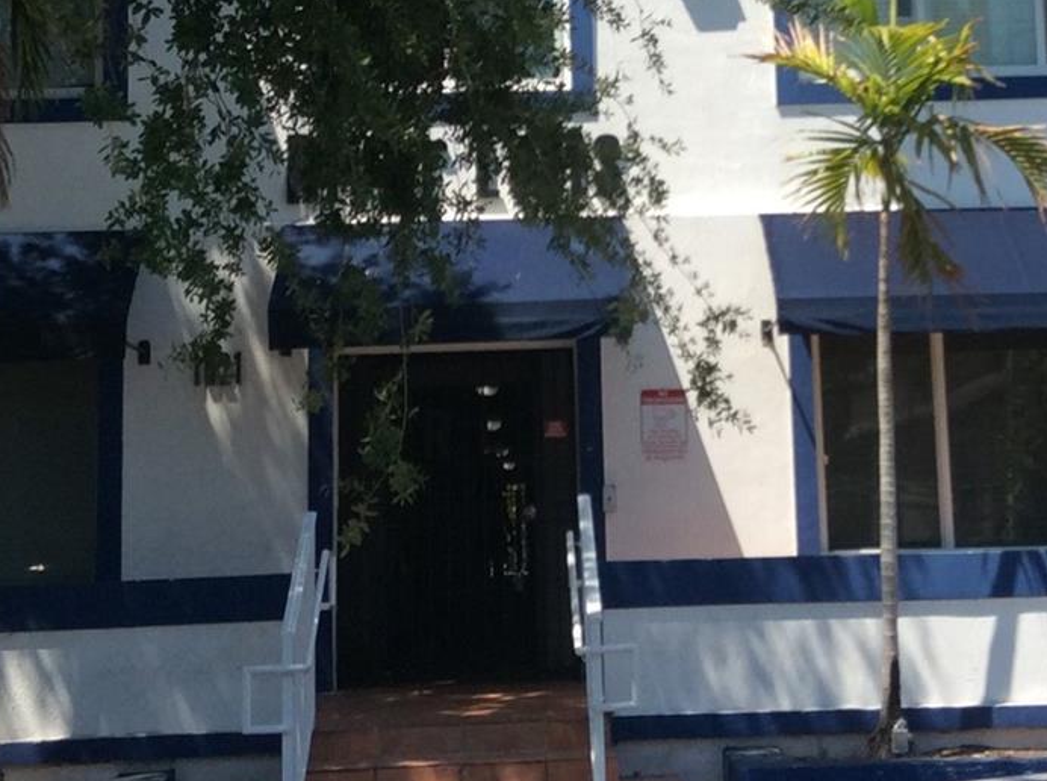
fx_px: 2234
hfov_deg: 26.4
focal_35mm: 74
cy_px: 171
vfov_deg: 19.6
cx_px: 593
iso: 32
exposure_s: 1/1144
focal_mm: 3.3
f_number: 2.4
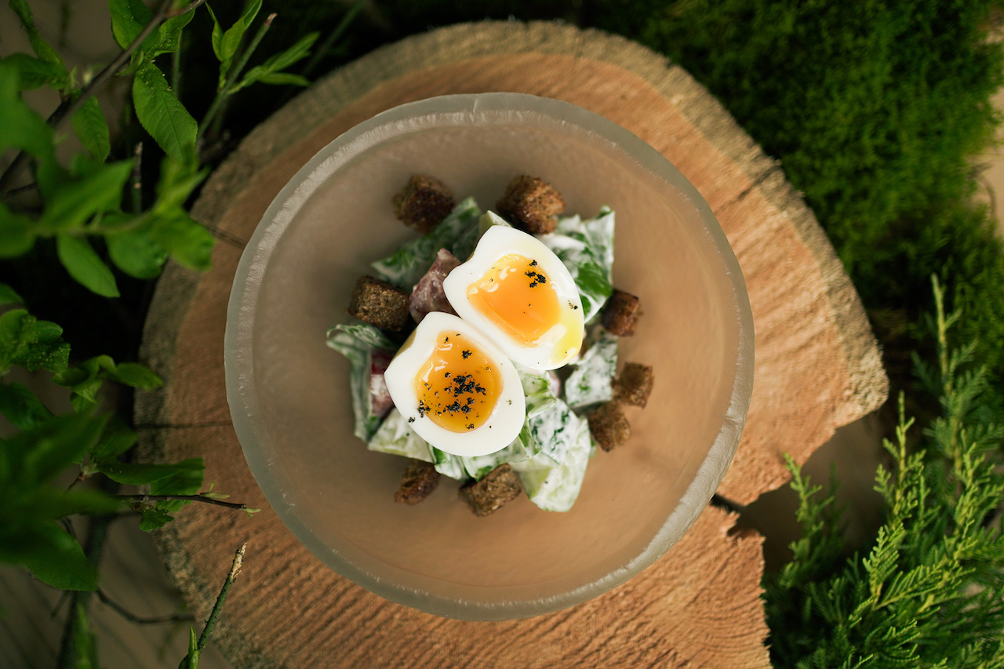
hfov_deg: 54.4
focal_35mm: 35
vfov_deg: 37.8
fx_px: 976
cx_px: 502
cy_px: 334
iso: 200
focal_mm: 35
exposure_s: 1/320
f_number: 1.8
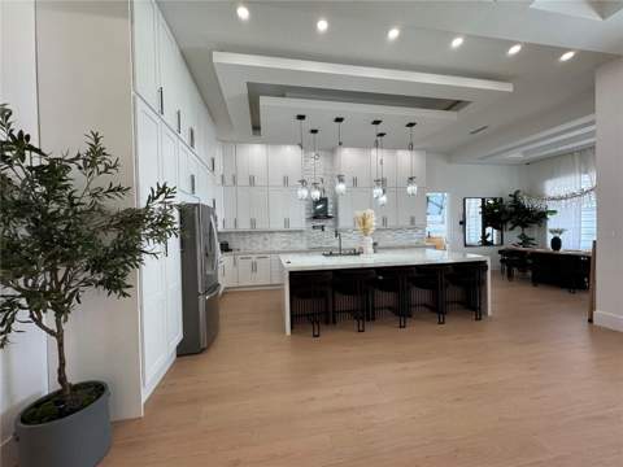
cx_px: 312
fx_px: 252
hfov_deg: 102.1
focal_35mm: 14
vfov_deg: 85.7
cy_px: 234
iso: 100
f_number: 2.2
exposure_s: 1/120
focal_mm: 2.22
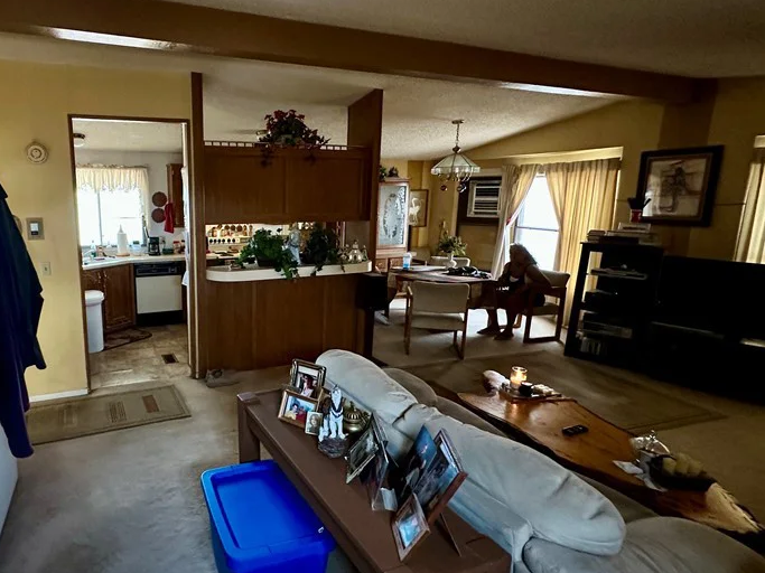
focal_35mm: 21
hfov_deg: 76.0
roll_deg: +0.6
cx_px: 242
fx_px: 464
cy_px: 280
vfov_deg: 63.4
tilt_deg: -11.5
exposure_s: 1/60
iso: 320
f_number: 2.2
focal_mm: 2.22
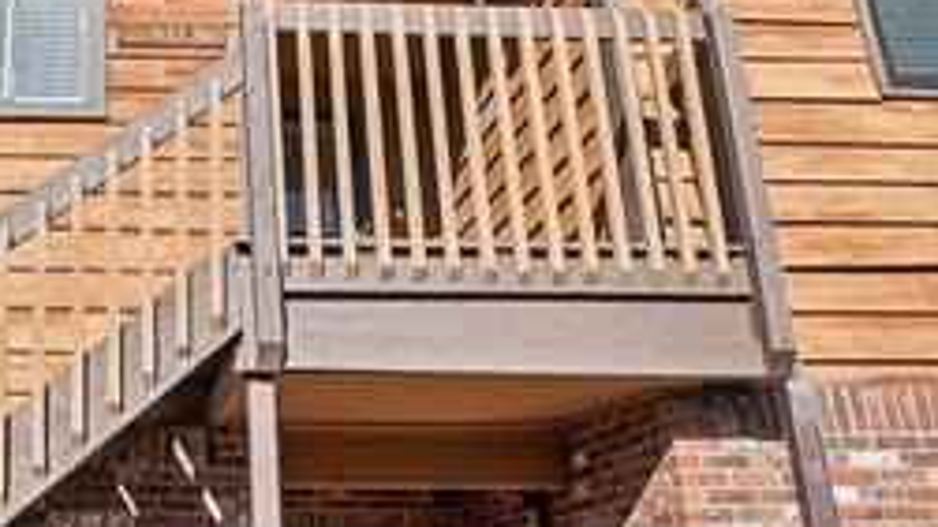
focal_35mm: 40
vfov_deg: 29.7
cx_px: 105
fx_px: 995
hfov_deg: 46.0
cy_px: 235
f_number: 8
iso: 100
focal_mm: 10
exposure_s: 1/320
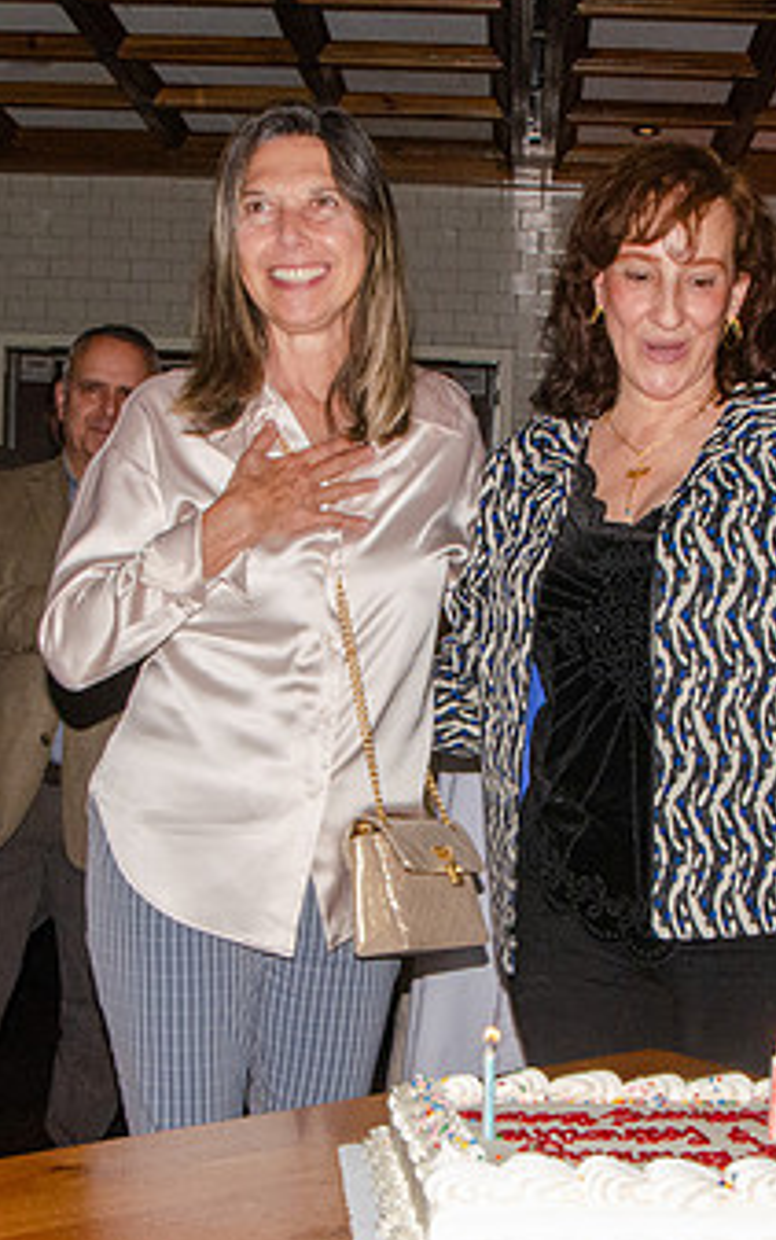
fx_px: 2129
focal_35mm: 63
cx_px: 474
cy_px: 677
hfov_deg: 20.6
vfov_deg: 32.4
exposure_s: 1/160
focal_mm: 24
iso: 2500
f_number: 20
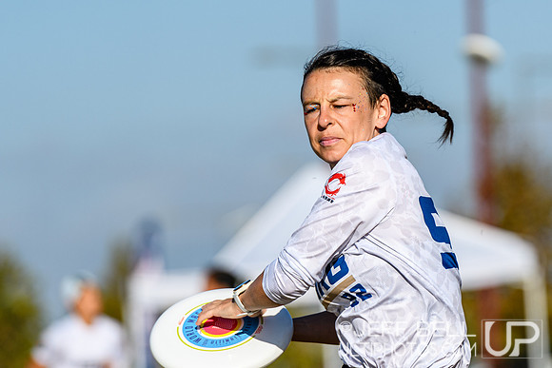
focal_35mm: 442
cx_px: 417
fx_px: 6784
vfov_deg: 3.1
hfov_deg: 4.7
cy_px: 90
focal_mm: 195
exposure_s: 1/2500
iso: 100
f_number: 4
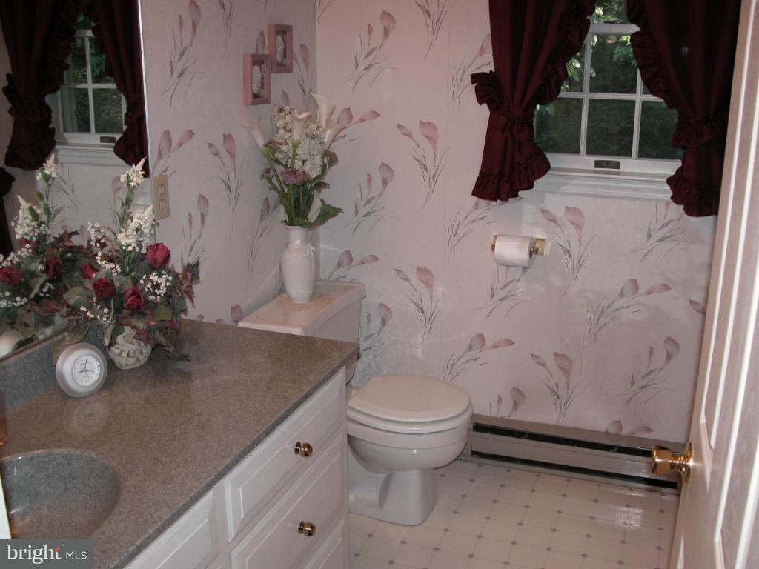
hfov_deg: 52.6
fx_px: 767
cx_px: 380
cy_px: 284
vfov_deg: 40.7
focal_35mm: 35
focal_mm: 8.9
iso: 100
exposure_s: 1/60
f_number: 2.8
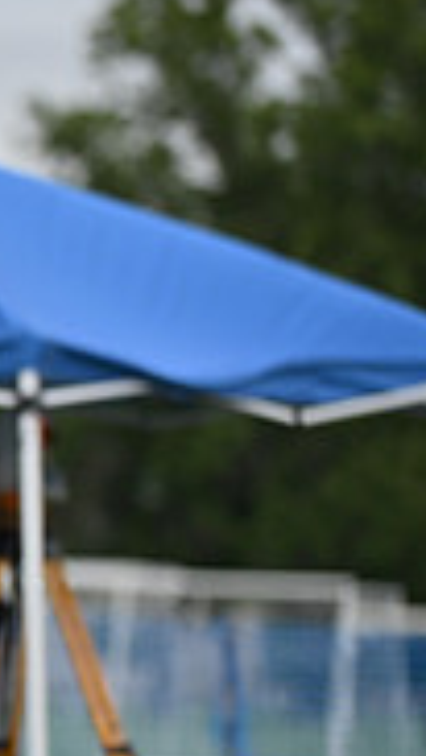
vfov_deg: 5.2
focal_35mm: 415
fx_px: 8330
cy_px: 456
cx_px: -732
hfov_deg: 2.9
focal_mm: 125
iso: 400
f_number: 3.5
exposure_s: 1/3200
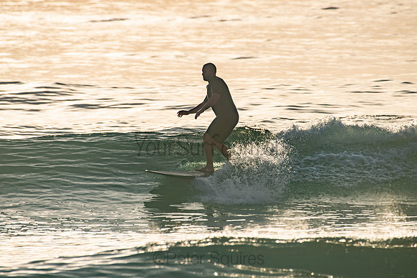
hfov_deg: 3.4
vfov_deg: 2.2
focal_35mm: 612
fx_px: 7092
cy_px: 124
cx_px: 220
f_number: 8
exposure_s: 1/500
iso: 64
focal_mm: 500
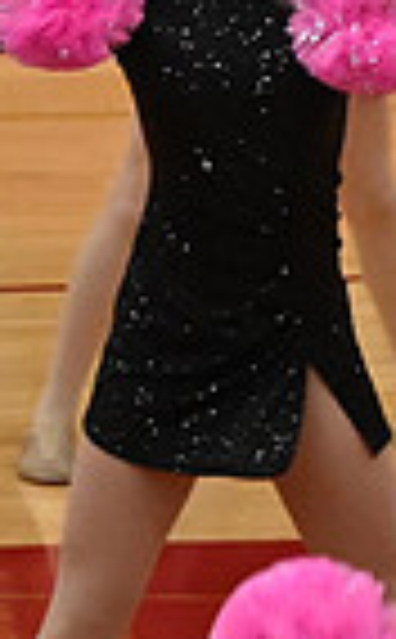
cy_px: 173
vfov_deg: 2.8
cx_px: 1256
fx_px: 13065
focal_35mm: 752
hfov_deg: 1.7
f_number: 4
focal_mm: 120
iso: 6400
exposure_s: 1/400
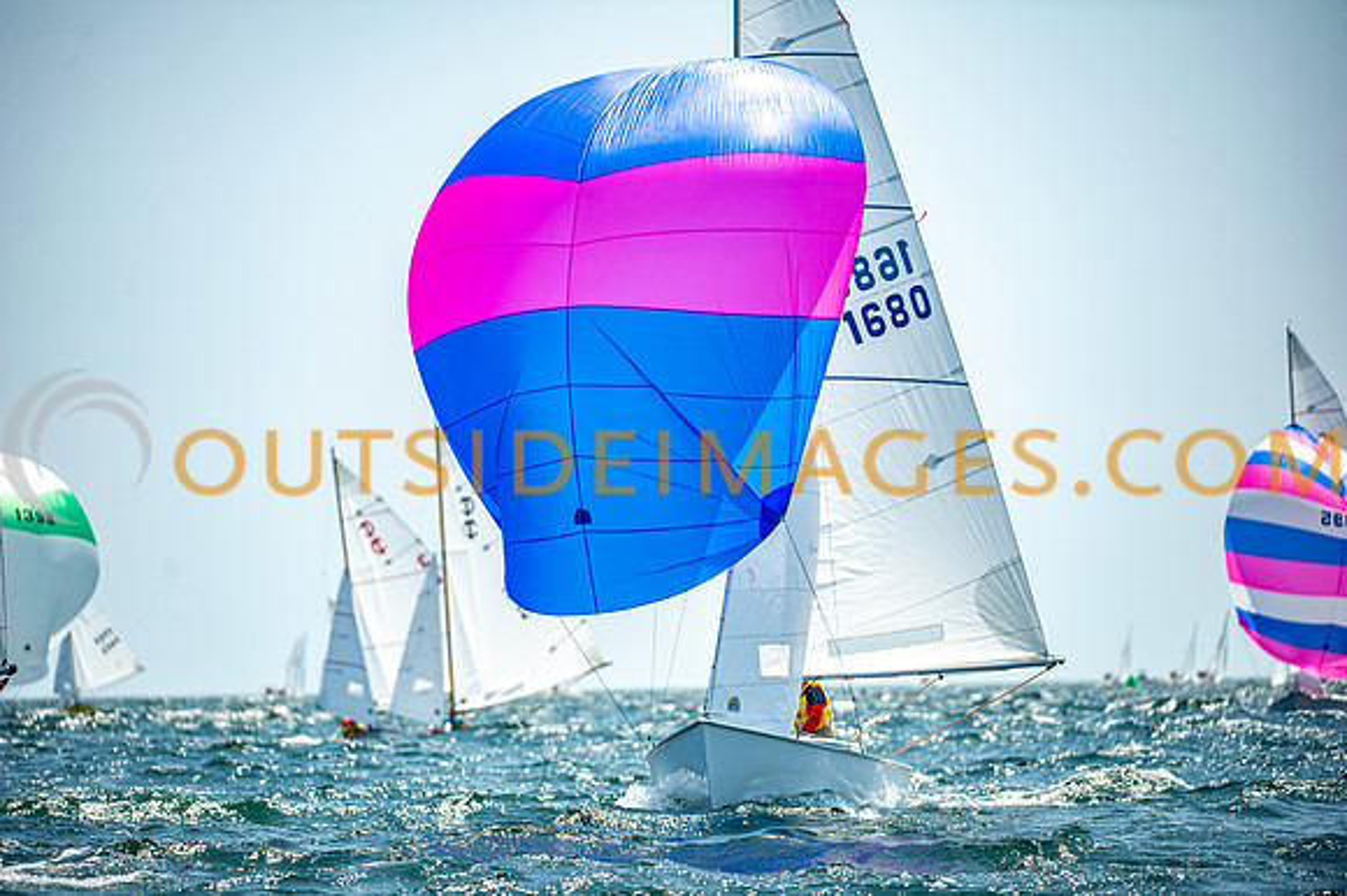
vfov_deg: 5.1
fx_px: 10096
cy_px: 448
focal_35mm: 270
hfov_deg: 7.6
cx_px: 674
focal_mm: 270
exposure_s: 1/4000
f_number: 4.5
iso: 400
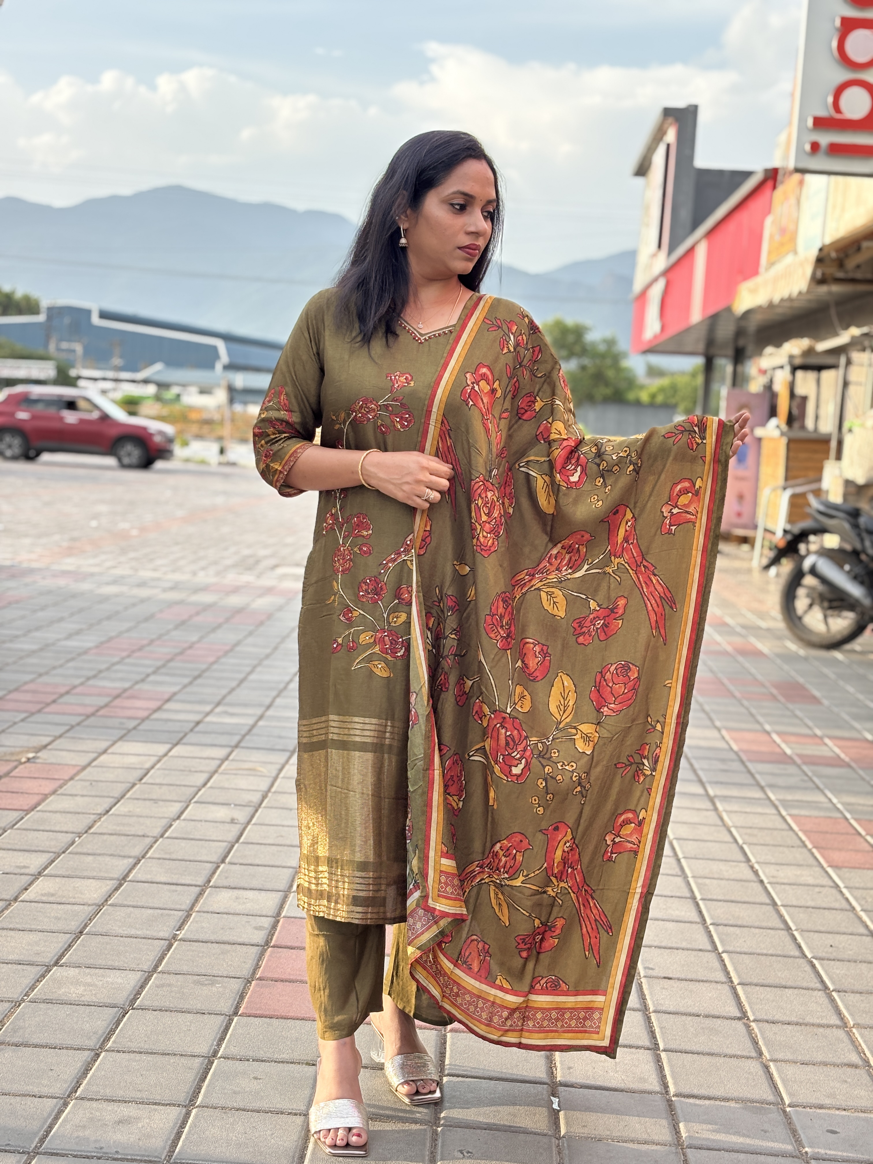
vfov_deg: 36.8
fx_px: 1749
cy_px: 582
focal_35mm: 52
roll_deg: -3.7
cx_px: 436
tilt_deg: -5.9
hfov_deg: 28.0
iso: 32
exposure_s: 1/591
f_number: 1.6
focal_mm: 5.96
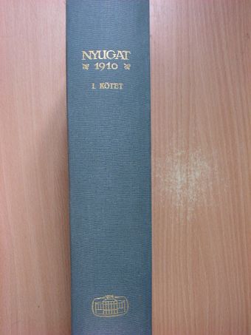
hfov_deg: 30.3
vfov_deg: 39.6
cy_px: 168
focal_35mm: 48
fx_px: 464
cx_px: 126
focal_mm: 8
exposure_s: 1/30
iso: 125
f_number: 3.5
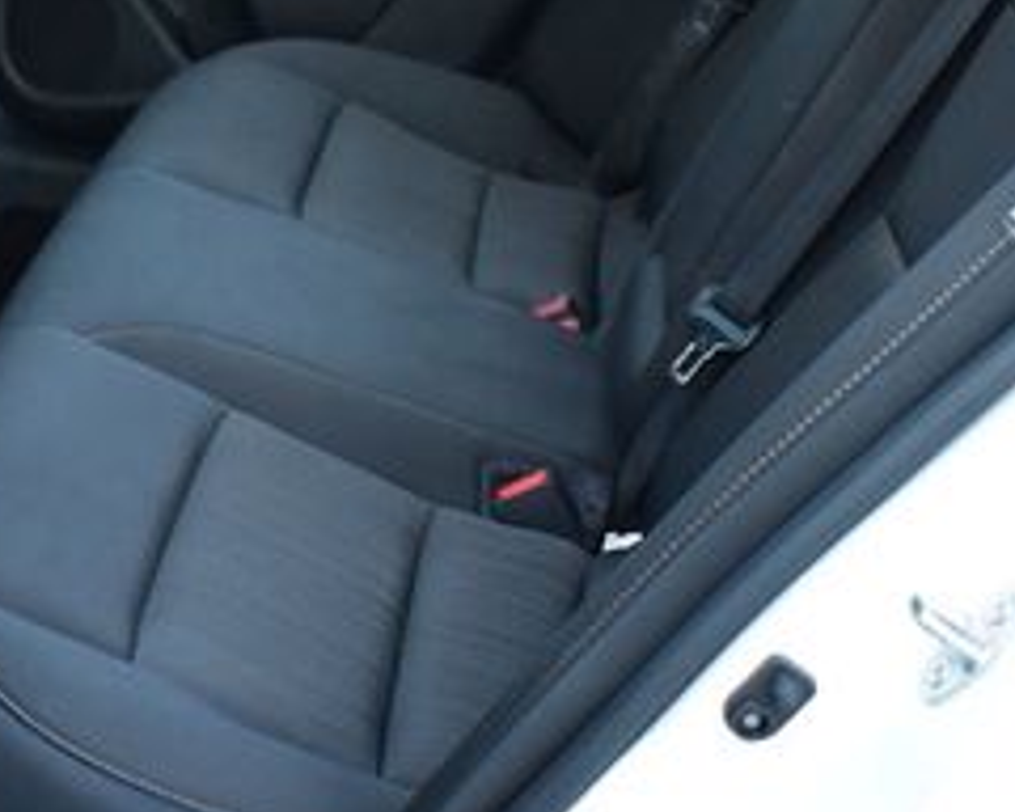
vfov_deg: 20.4
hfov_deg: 24.8
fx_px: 2253
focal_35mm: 75
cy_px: 275
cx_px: 140
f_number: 3.8
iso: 1600
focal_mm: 20
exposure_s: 1/15
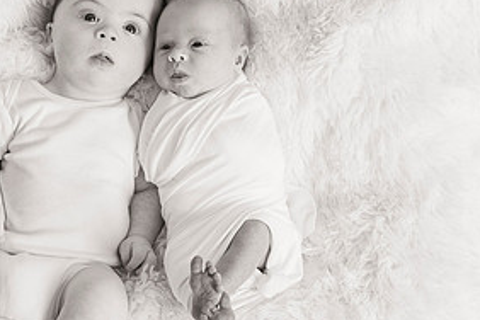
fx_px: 840
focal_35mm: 63
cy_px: 140
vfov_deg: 21.6
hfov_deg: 31.6
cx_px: 153
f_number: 4.5
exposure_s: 1/160
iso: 500
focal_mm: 29
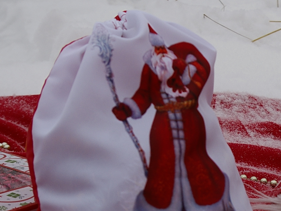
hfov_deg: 12.0
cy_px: 195
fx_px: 1299
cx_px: 348
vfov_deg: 9.2
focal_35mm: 160
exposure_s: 1/200
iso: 200
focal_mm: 40
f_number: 8
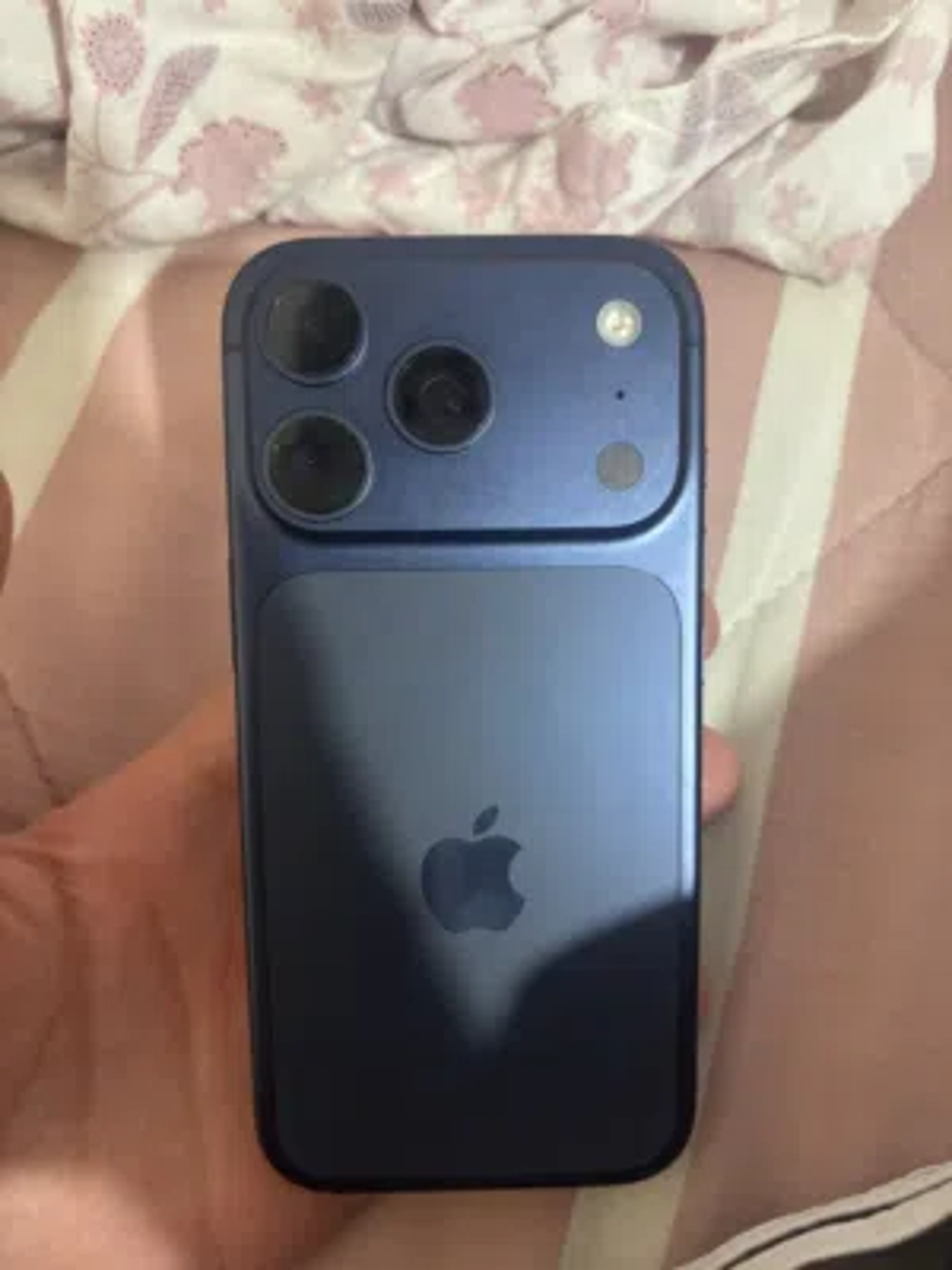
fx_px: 953
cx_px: 476
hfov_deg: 53.1
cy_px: 635
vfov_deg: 67.3
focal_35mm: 26
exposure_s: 1/50
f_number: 1.6
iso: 400
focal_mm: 5.96
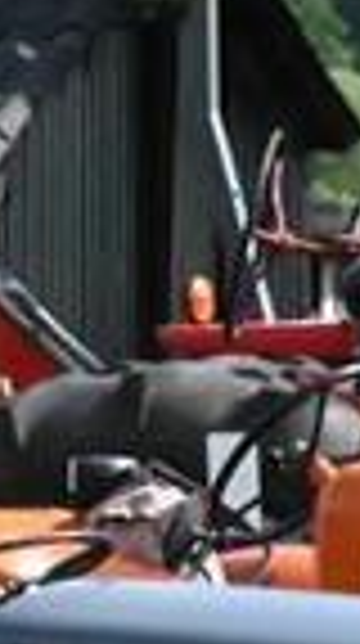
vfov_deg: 3.0
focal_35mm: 728
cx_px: 126
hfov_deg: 1.7
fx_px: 12406
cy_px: 655
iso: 32000
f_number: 22
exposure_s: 1/8000
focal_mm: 100
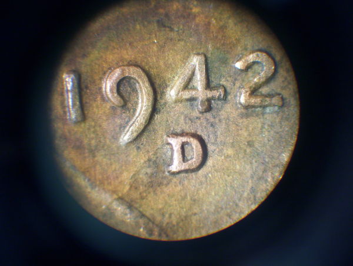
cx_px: 176
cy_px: 133
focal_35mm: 36
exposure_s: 1/8
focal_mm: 6
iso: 160
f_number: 2.7
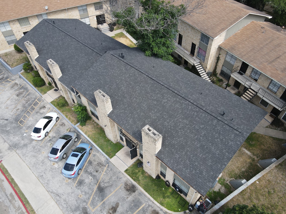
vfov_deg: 56.8
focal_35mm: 24
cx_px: 143
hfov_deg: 71.6
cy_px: 107
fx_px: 198
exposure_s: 1/200
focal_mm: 4.5
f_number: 2.8
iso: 100
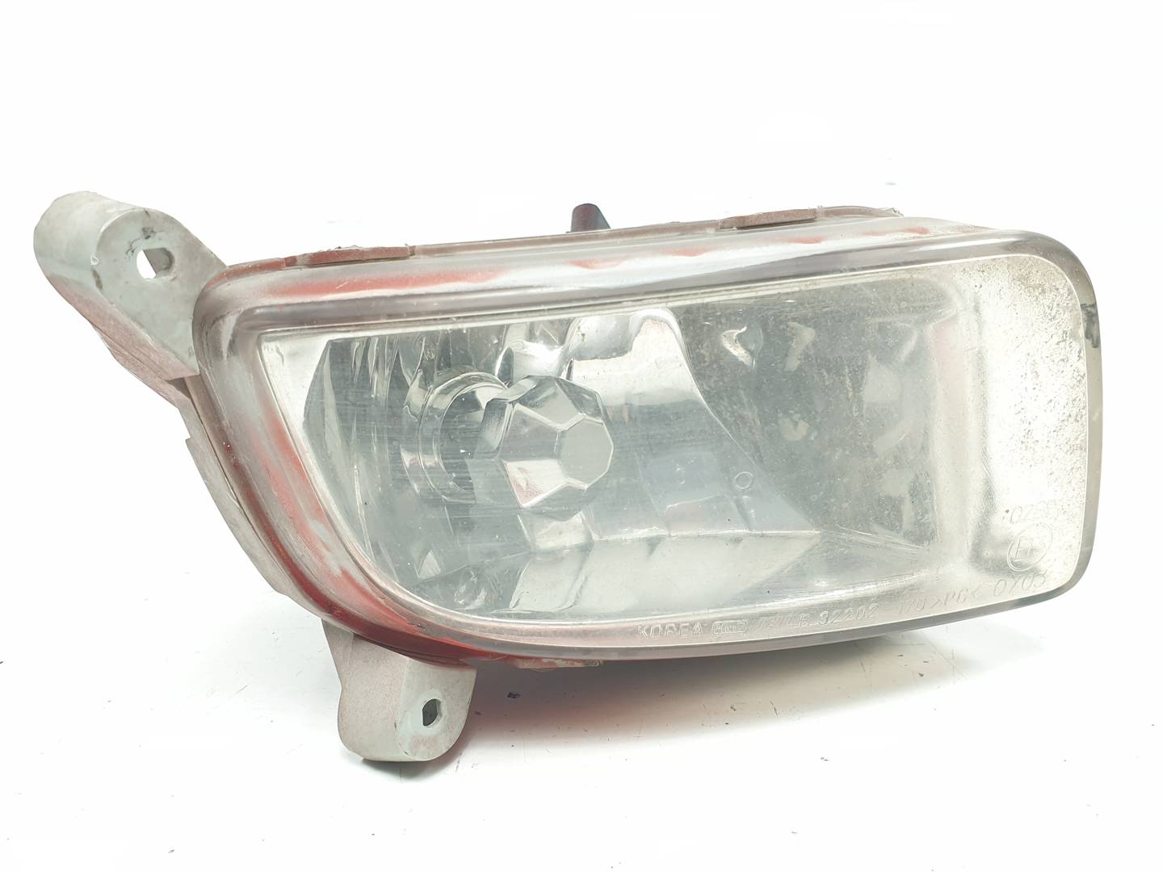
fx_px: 874
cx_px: 582
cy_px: 436
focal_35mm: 26
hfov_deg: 67.3
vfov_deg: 53.1
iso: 50
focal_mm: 4.3
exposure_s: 1/100
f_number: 2.4
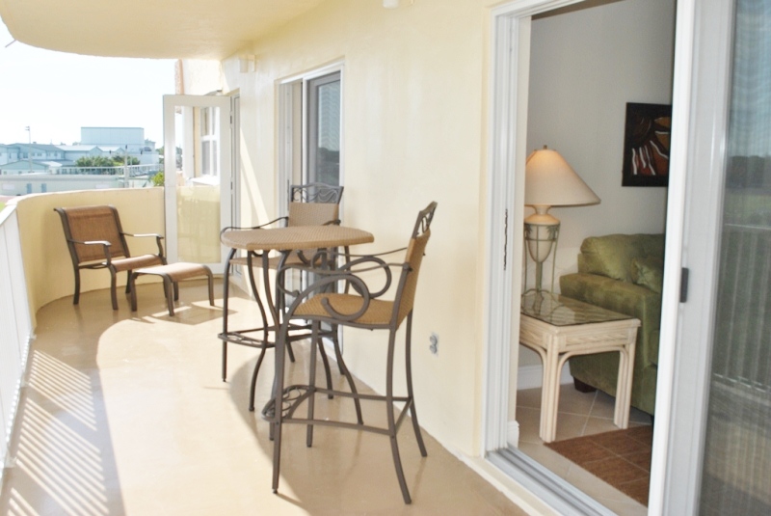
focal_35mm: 33
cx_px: 386
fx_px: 707
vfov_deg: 40.0
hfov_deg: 57.2
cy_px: 258
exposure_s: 1/200
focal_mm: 22
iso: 100
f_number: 10
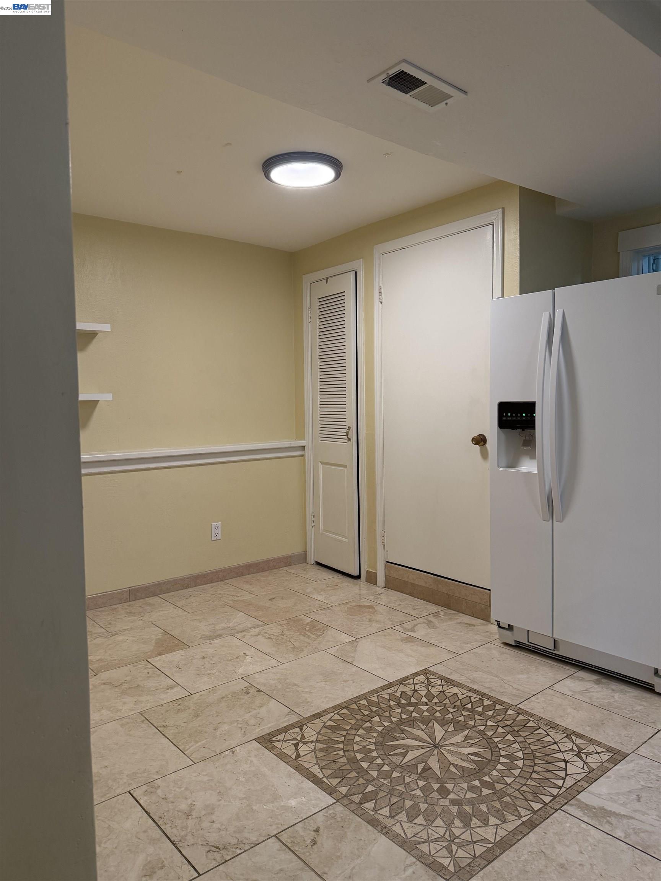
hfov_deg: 56.8
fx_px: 611
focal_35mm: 24
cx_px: 330
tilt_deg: -2.6
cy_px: 440
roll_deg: +1.1
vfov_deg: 71.6
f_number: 1.78
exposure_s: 1/128
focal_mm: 6.76
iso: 200
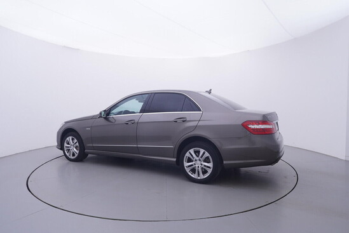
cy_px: 116
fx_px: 218
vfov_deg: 56.2
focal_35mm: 22
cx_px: 174
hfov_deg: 77.3
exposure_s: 1/80
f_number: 5
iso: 200
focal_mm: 15
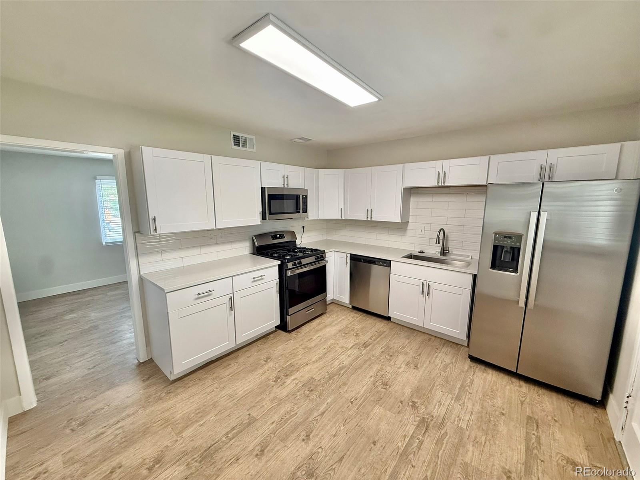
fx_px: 259
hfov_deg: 102.1
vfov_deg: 85.7
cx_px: 320
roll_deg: +0.2
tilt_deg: -8.2
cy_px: 240
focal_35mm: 14
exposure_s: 1/120
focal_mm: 2.22
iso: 200
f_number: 2.2
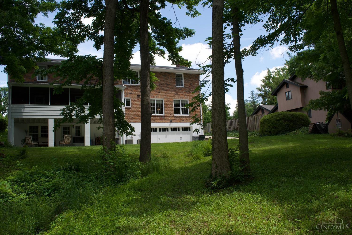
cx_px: 176
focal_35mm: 36
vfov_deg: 36.9
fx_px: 352
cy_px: 118
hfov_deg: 53.1
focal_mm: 24
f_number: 7.1
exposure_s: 1/200
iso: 100
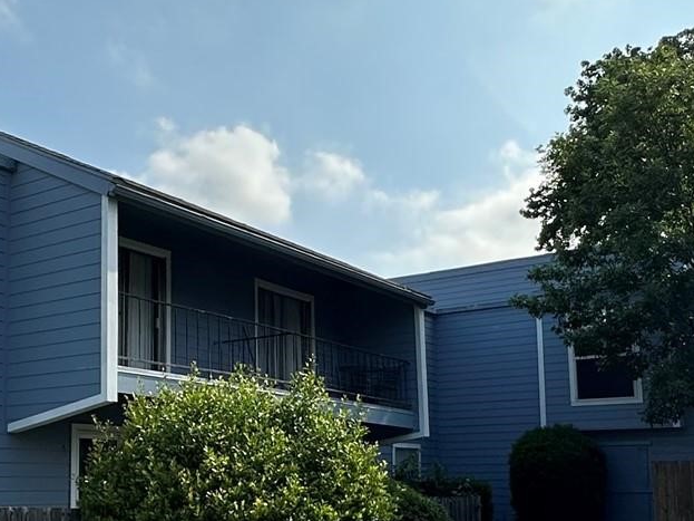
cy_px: 380
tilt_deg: +7.8
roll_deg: -0.9
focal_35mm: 46
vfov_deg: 31.0
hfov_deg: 40.3
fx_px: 922
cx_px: 189
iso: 50
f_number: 2.2
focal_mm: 2.22
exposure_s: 1/2132
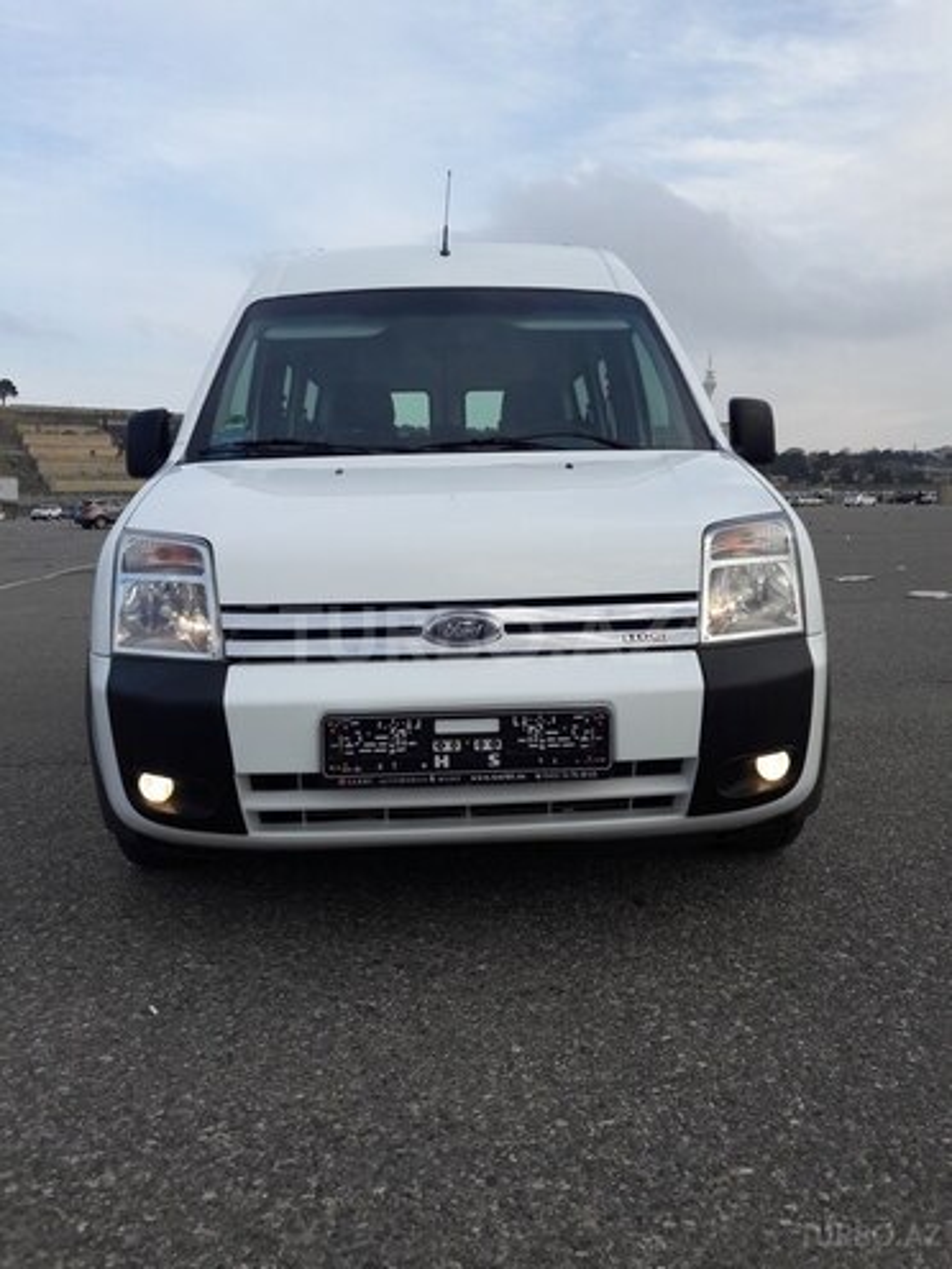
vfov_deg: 63.4
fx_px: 1027
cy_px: 634
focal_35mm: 28
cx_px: 476
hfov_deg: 49.7
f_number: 1.9
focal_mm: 3.7
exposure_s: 1/896
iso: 40
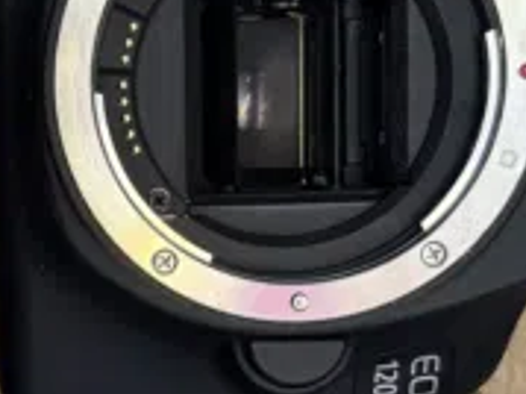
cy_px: 335
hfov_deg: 21.7
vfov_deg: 17.0
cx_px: -38
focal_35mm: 86
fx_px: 1306
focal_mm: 6.76
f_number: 1.78
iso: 800
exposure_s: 1/33
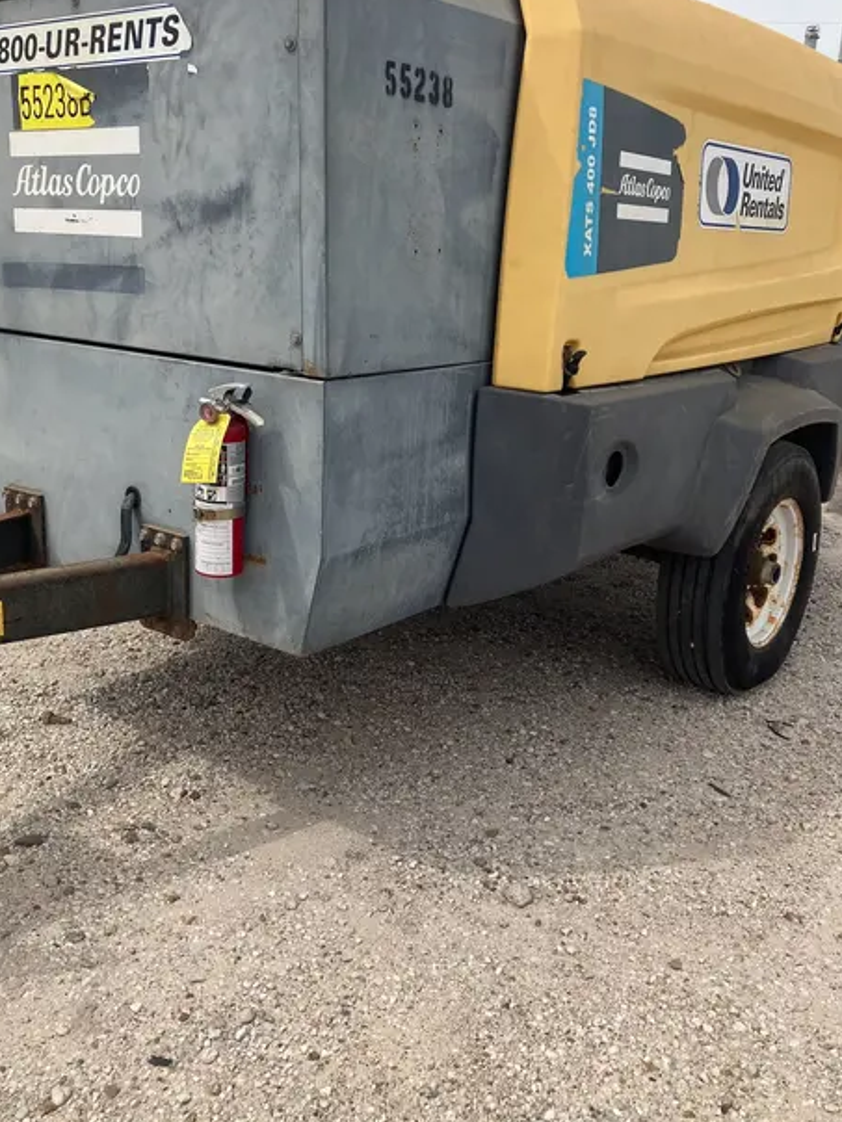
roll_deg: -2.6
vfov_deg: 53.9
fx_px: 1103
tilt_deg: -16.2
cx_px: 374
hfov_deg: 41.7
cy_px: 536
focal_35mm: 34
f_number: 1.8
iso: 32
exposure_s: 1/2024
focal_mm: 3.99
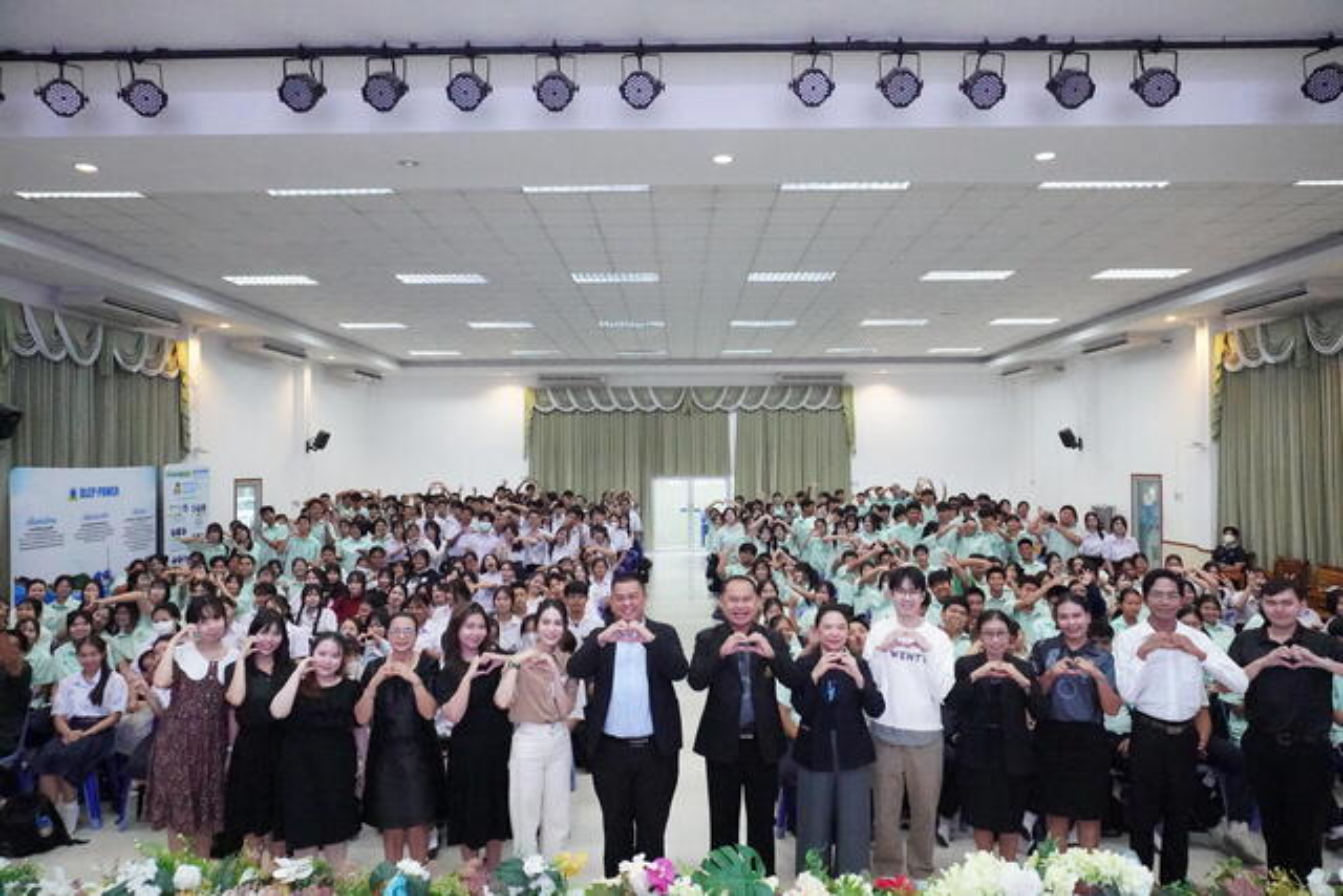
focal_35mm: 24
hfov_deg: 73.7
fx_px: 895
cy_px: 448
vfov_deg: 53.2
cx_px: 672
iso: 16000
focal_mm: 16
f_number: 5.6
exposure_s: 1/320
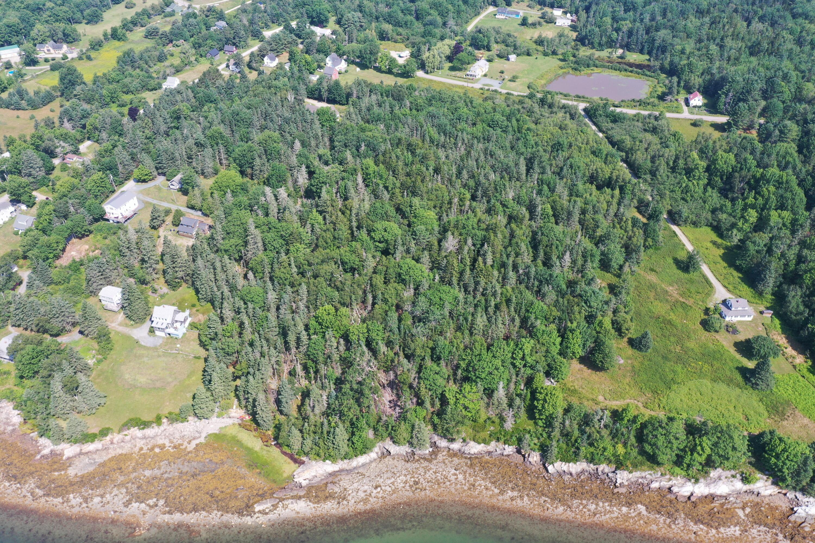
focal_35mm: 28
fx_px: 634
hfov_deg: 65.5
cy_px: 272
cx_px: 408
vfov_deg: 46.4
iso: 100
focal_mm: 10.26
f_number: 5
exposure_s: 1/240
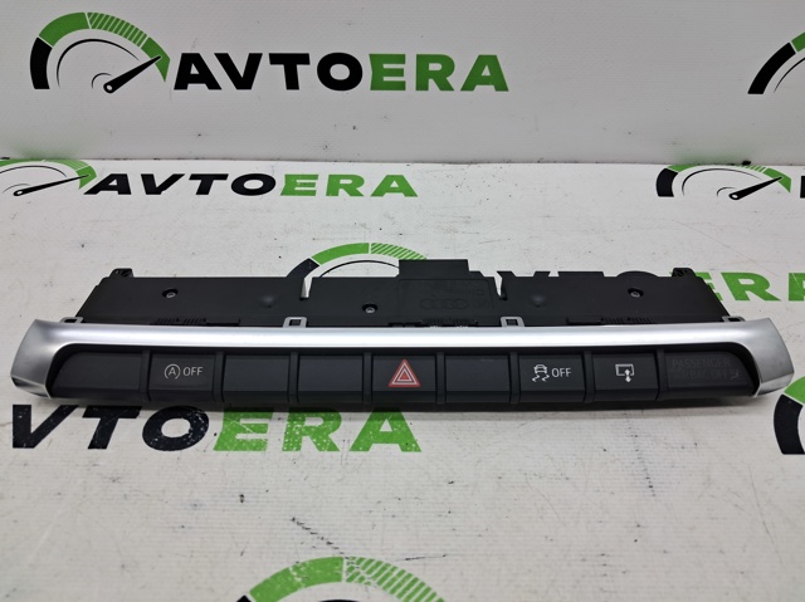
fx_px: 627
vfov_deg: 51.3
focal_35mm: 27
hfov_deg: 65.4
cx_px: 402
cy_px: 301
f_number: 1.8
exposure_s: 1/120
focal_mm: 4
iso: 50
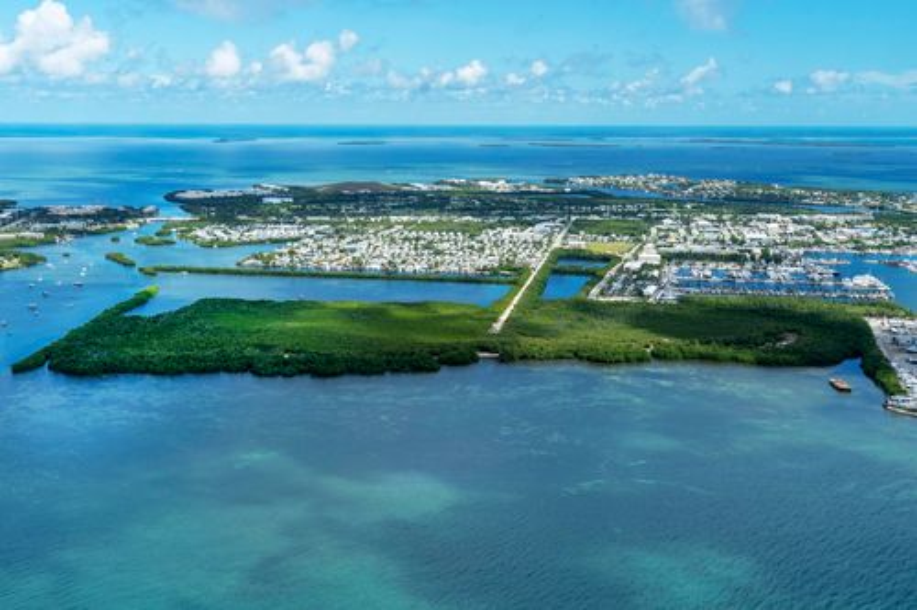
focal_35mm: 37
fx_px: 942
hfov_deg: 51.9
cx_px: 458
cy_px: 305
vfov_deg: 35.9
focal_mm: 37
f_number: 9
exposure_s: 1/400
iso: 500
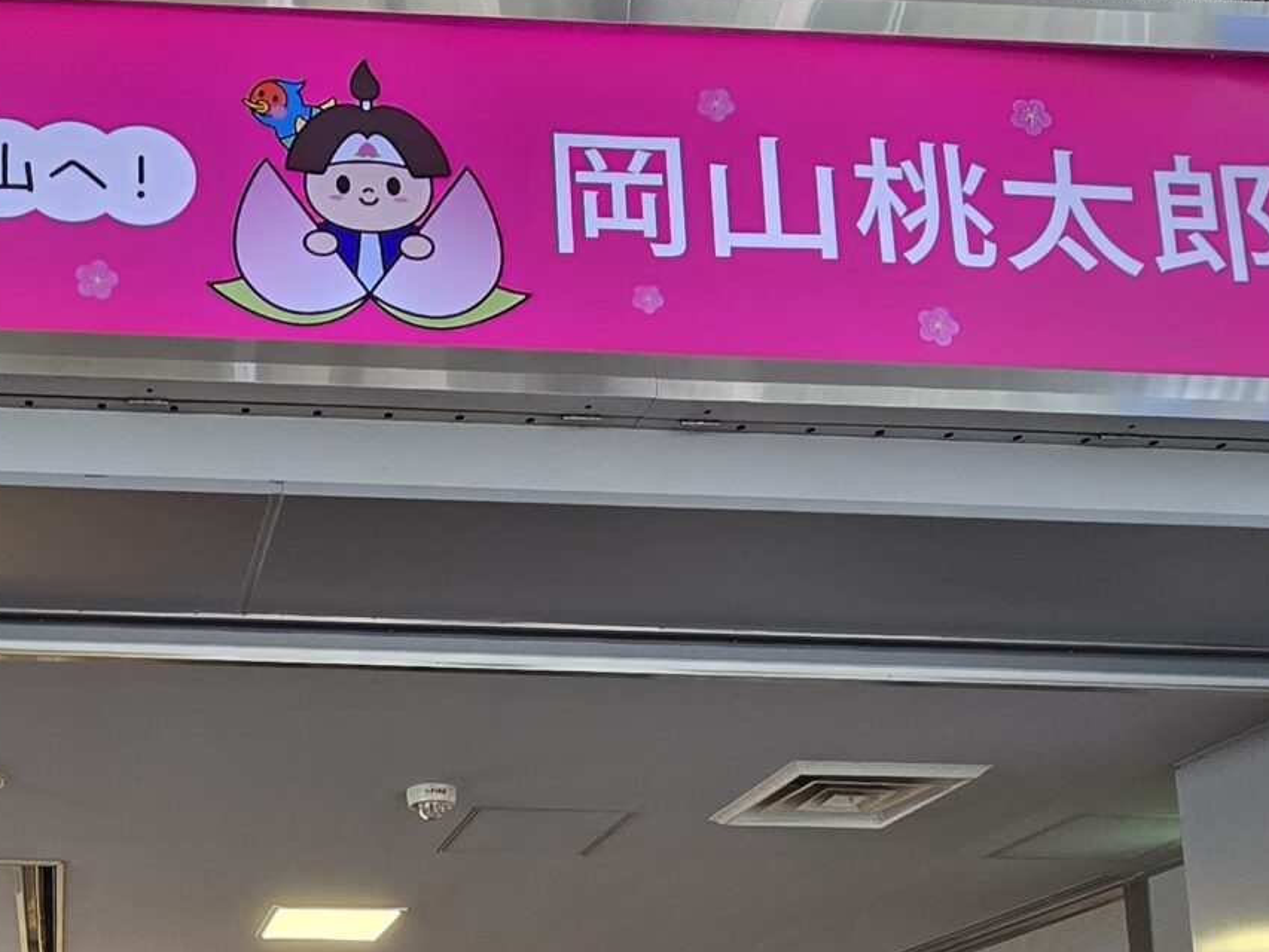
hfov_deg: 43.6
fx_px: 1430
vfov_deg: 32.4
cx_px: 121
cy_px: 1050
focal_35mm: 39
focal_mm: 2.2
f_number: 2.2
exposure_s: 1/60
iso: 160
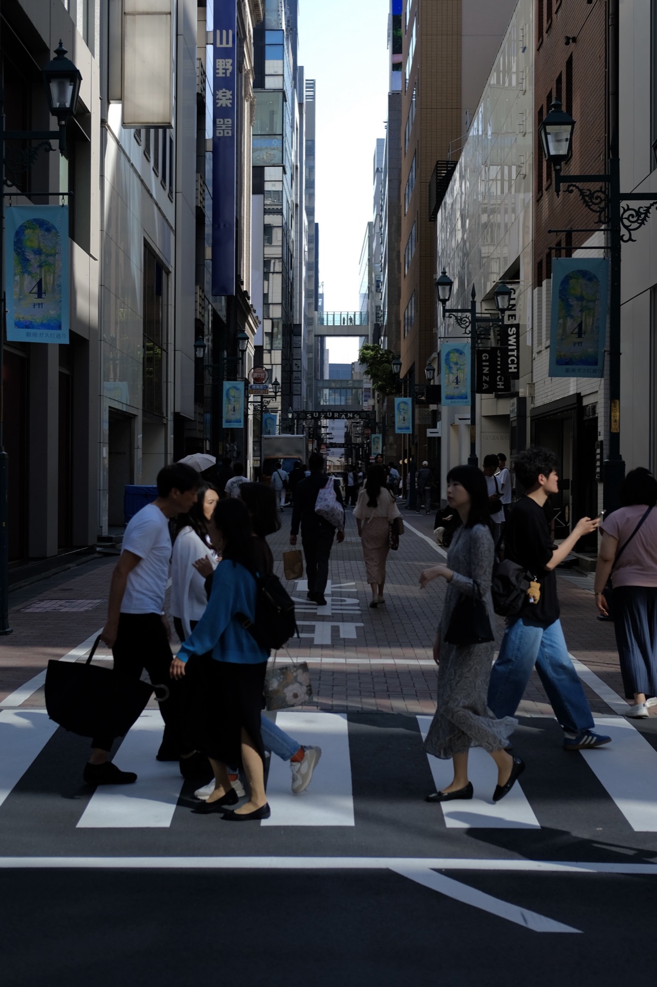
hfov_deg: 25.5
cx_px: 328
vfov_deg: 37.5
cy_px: 494
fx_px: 1452
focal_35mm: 53
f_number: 2.8
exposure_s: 1/2000
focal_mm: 35
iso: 200
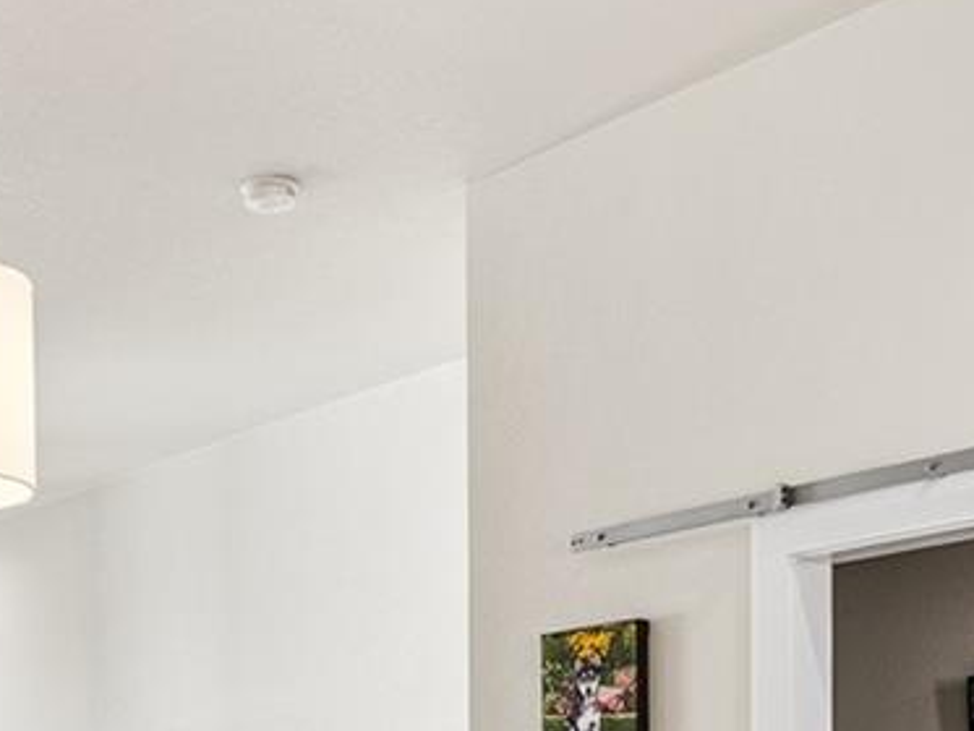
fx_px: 1858
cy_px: 901
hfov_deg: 28.2
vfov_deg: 20.7
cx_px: 86
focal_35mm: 66
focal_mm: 16
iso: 200
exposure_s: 1/80
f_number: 8
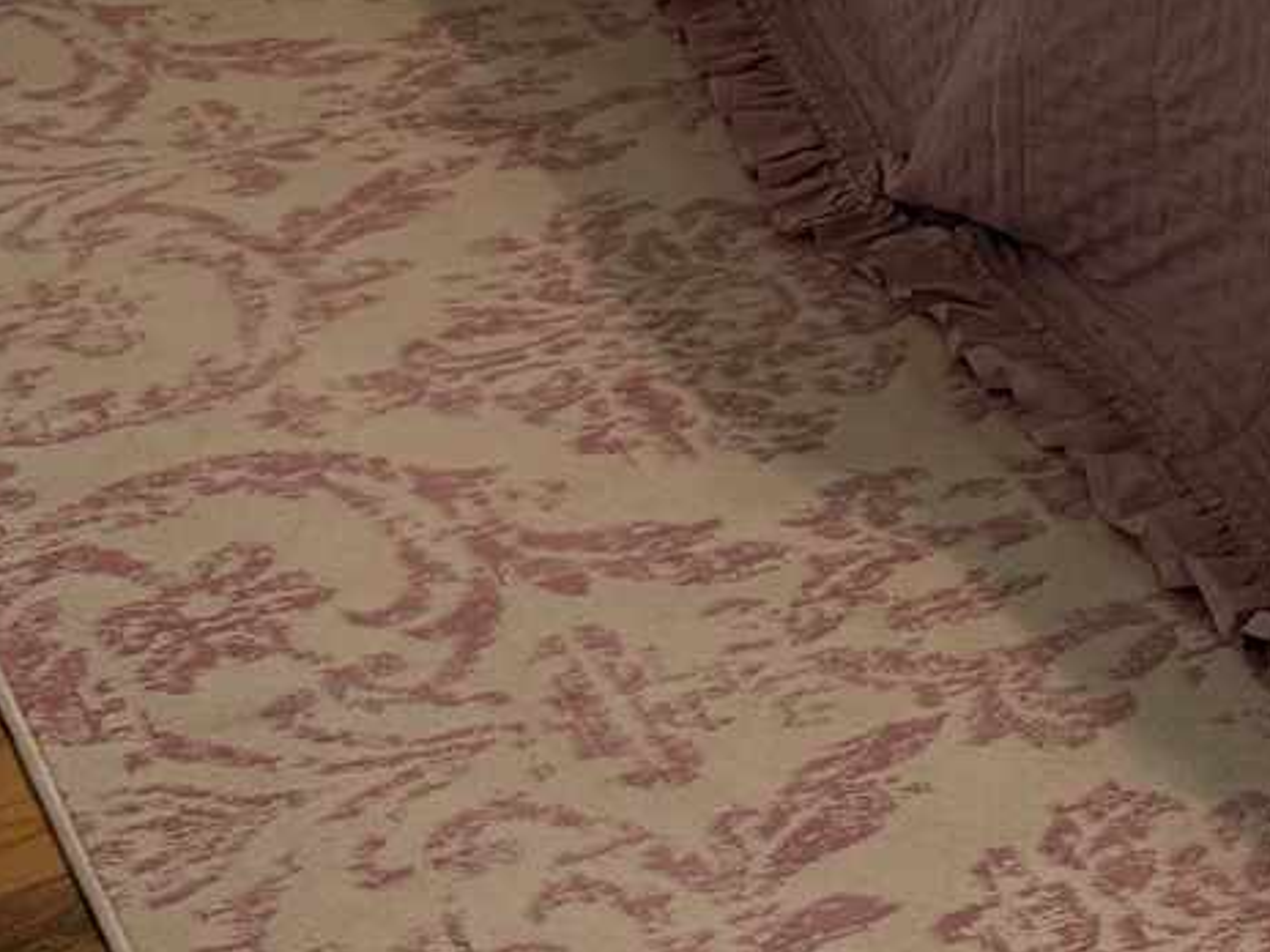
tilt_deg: -12.1
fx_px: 3889
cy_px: -793
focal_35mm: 106
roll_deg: -3.7
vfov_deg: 12.6
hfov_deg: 17.7
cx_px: 1503
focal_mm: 6.76
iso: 160
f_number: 1.78
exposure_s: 1/60
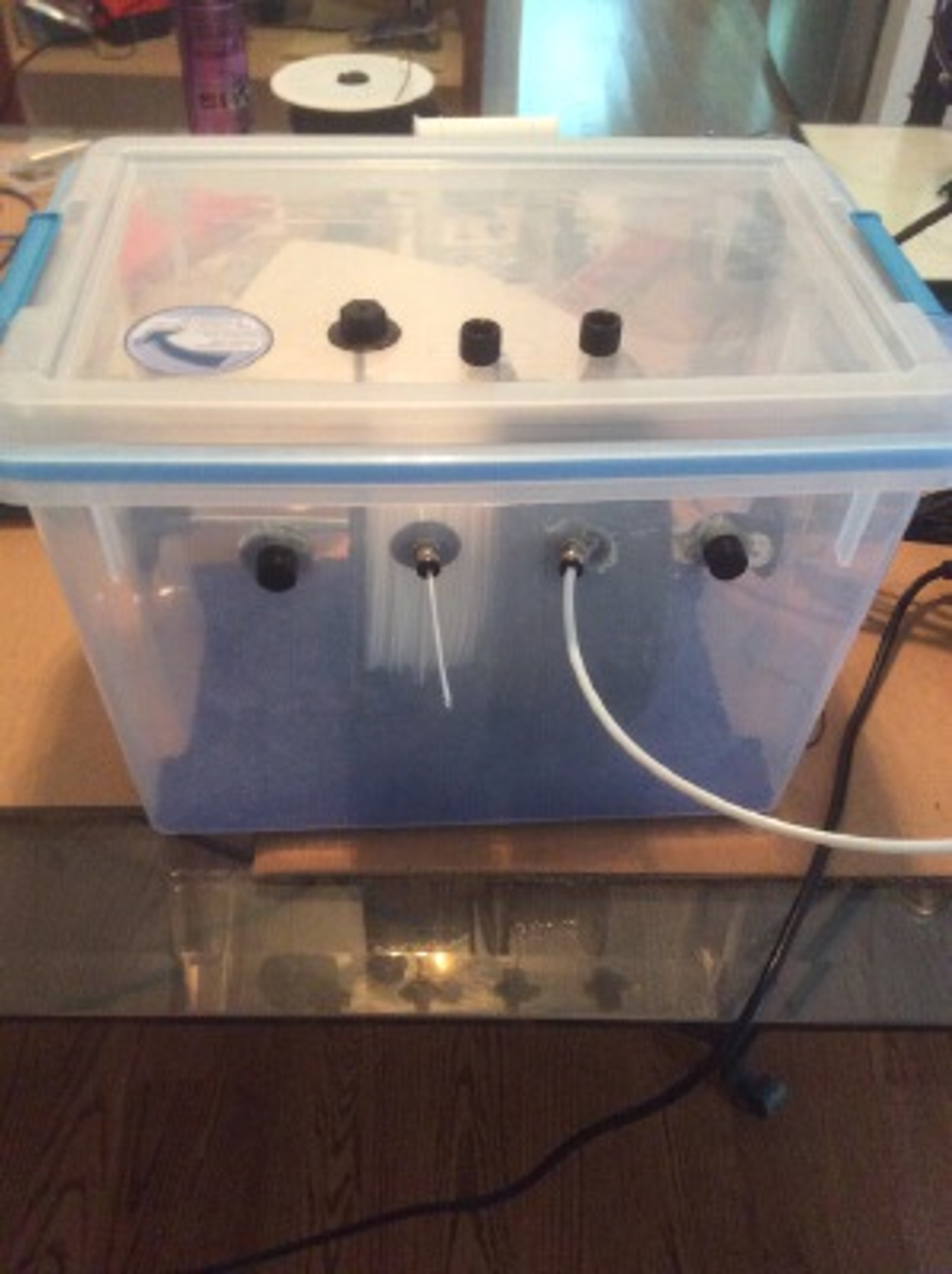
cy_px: 637
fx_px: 1176
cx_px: 476
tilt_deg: -45.3
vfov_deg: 56.9
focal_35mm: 32
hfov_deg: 44.1
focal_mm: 3.3
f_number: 2.4
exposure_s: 1/15
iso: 250
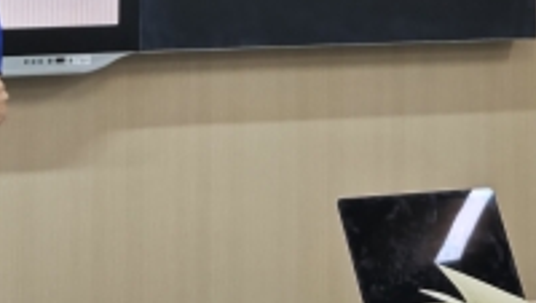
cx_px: 190
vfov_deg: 6.7
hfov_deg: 12.3
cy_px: -362
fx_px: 2476
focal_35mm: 174
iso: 125
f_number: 1.62
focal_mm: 6.55
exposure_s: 1/100
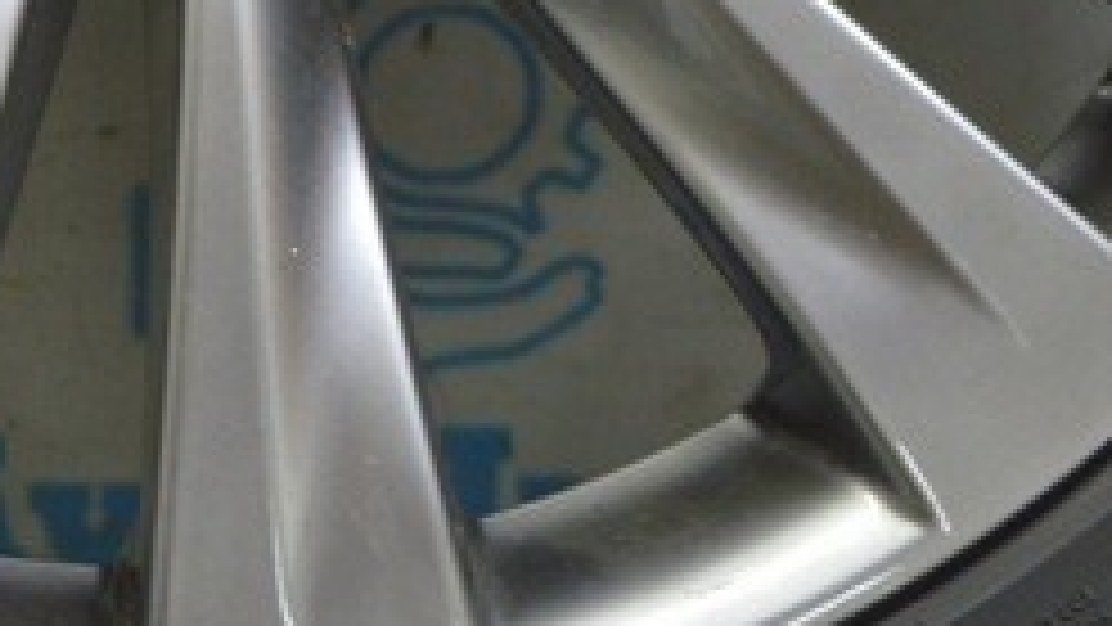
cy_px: -534
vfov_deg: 5.9
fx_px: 5962
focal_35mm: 202
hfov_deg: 10.6
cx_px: 104
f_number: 5.6
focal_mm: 31
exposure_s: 1/20
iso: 400
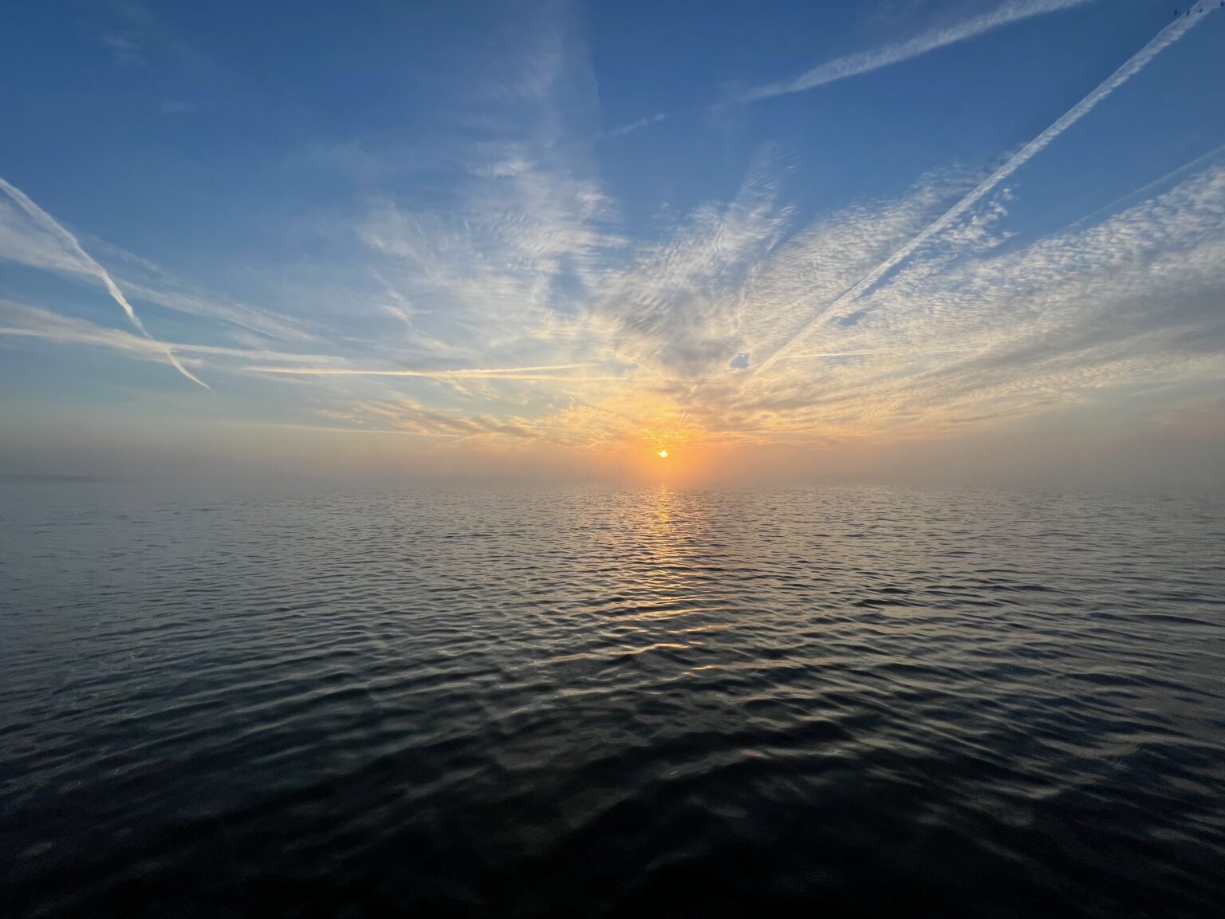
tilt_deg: +1.0
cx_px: 612
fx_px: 460
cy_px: 460
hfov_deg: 106.2
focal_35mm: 13
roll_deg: +0.6
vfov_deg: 89.9
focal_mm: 1.57
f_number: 1.8
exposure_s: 1/1233
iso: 32
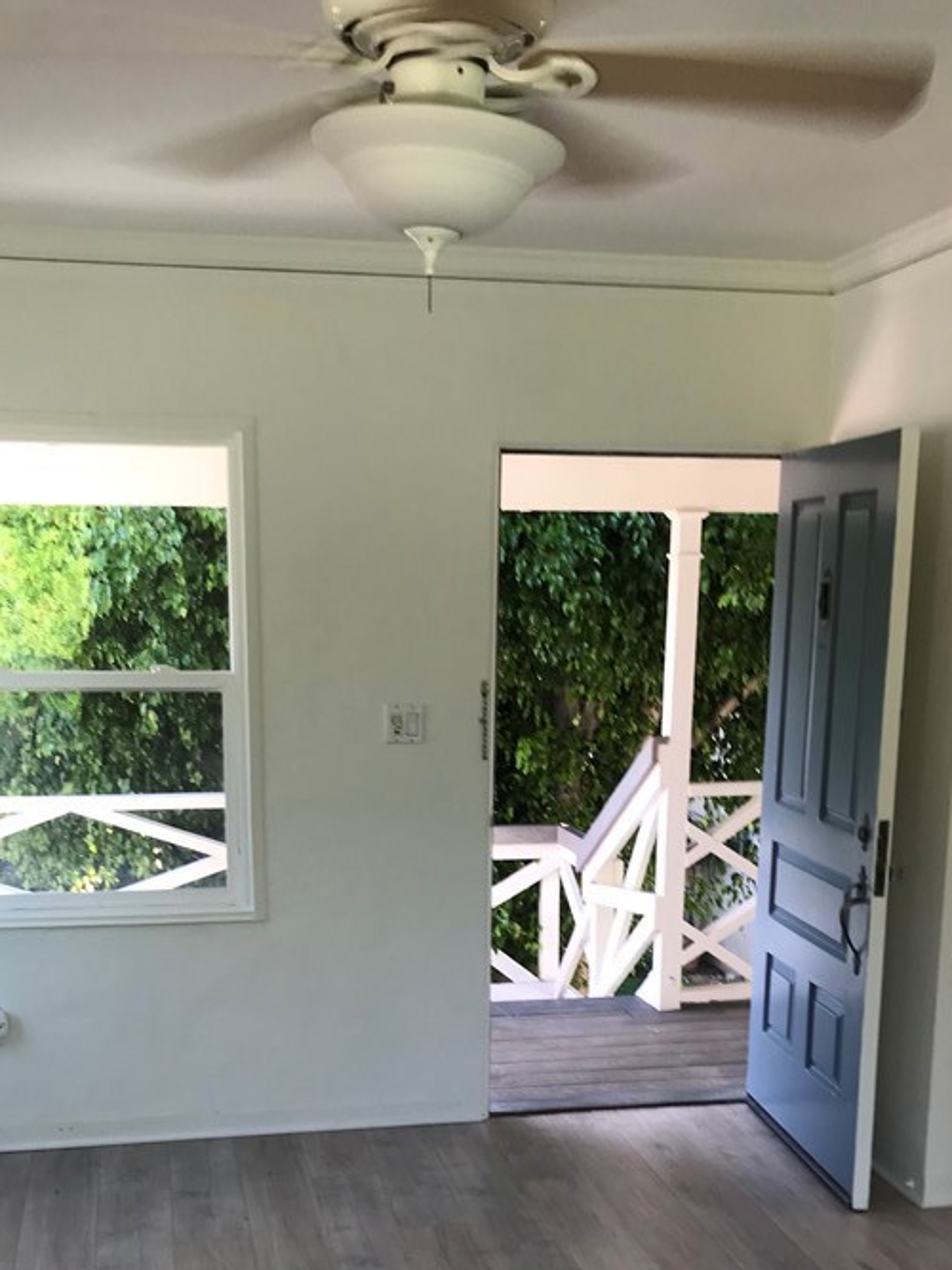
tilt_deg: -11.8
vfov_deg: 42.7
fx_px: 1577
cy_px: 927
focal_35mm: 43
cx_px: 449
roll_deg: +0.0
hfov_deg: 33.6
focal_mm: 3.99
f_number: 1.8
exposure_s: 1/60
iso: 25
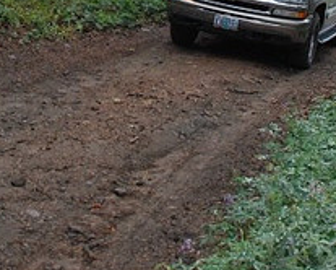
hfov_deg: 24.1
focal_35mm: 79
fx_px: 786
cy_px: -33
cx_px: 164
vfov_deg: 18.6
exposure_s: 1/1600
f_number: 4
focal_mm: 20
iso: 1600
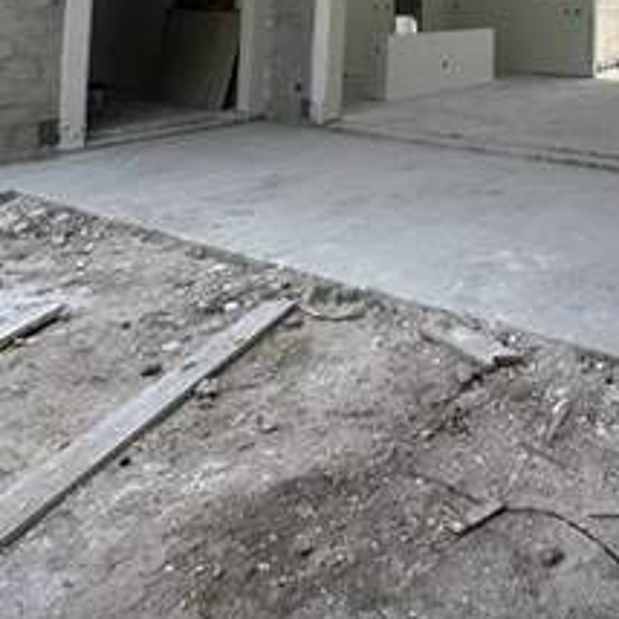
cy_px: -61
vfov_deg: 37.6
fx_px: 749
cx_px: 602
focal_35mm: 37
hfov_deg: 40.1
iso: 40
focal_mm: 2.22
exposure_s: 1/801
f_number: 2.2
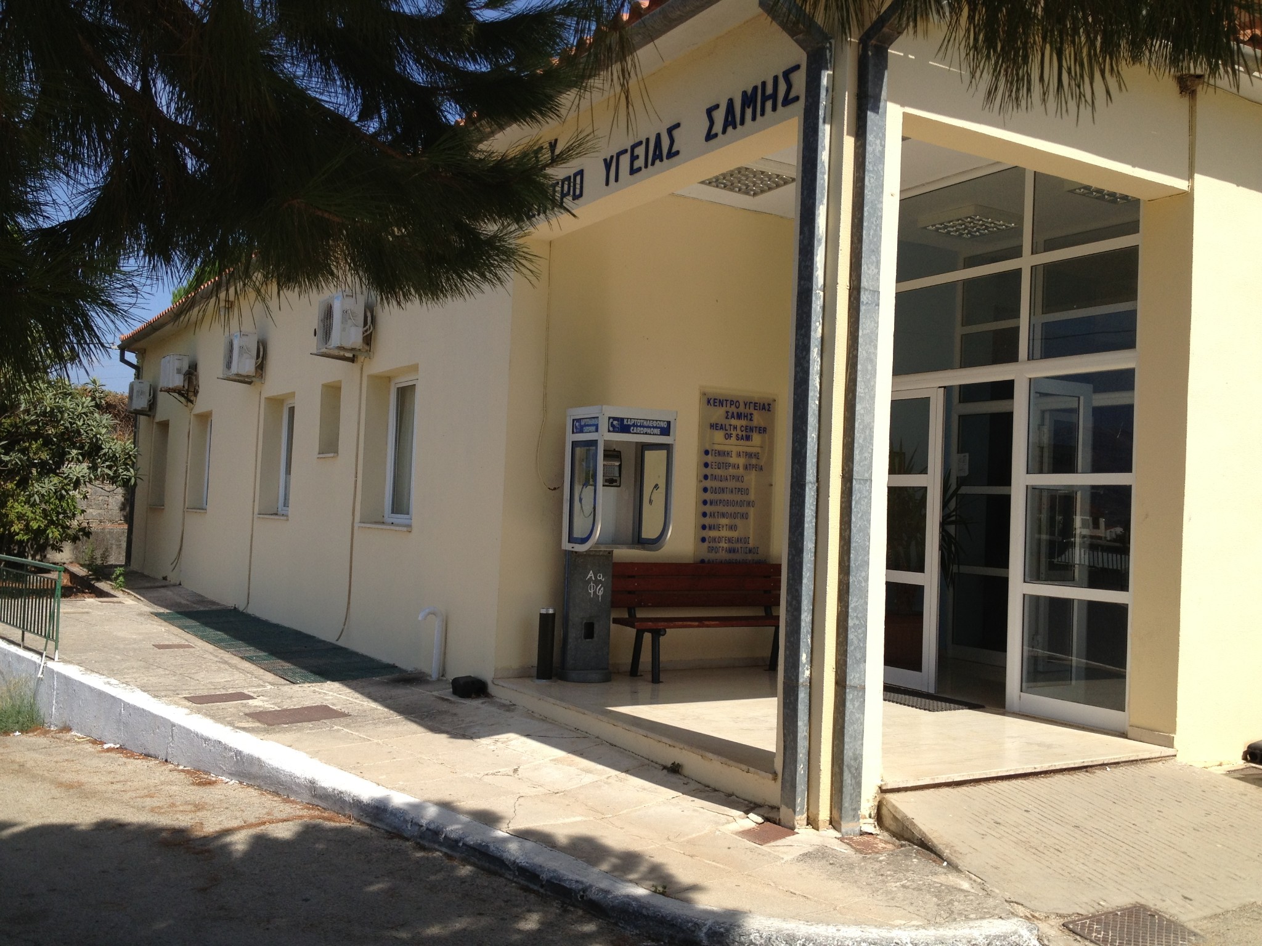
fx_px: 1276
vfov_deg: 40.7
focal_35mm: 35
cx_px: 631
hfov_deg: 52.6
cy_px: 473
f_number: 2.4
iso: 50
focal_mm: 4.28
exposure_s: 1/1672
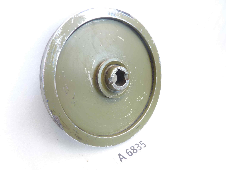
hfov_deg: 69.4
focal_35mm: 25
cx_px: 113
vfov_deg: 54.9
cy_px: 85
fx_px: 163
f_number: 3.3
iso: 80
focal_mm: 4.1
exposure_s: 1/10
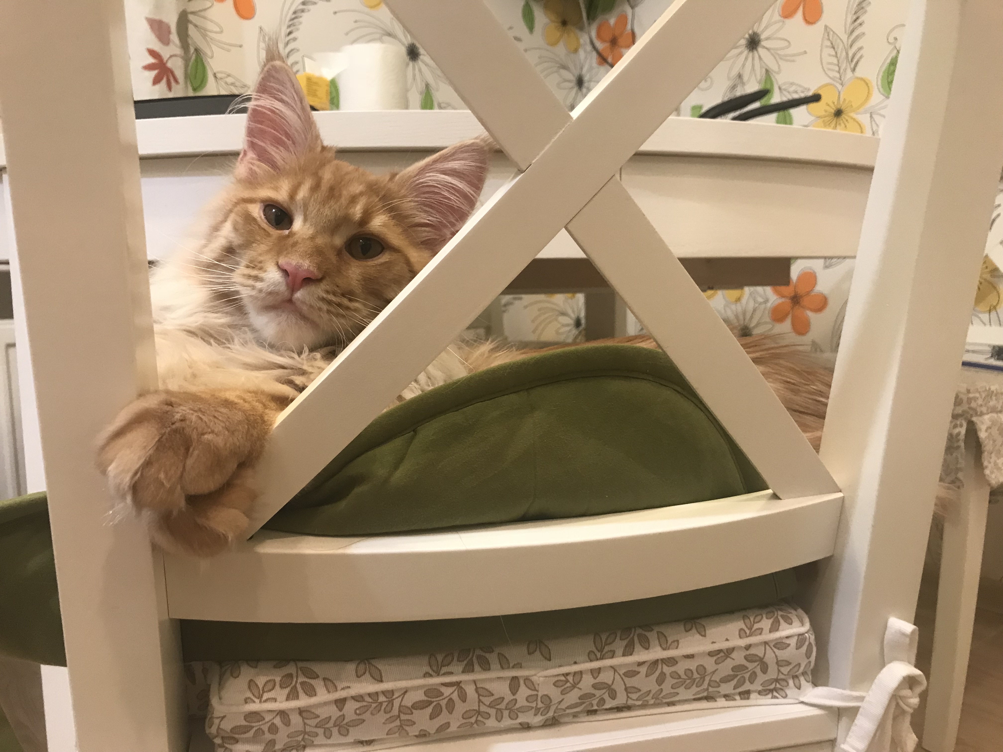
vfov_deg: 49.7
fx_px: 811
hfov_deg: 63.4
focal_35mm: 28
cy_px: 376
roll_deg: -0.3
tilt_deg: -7.8
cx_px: 502
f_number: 1.8
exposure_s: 1/17
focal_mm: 3.99
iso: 50
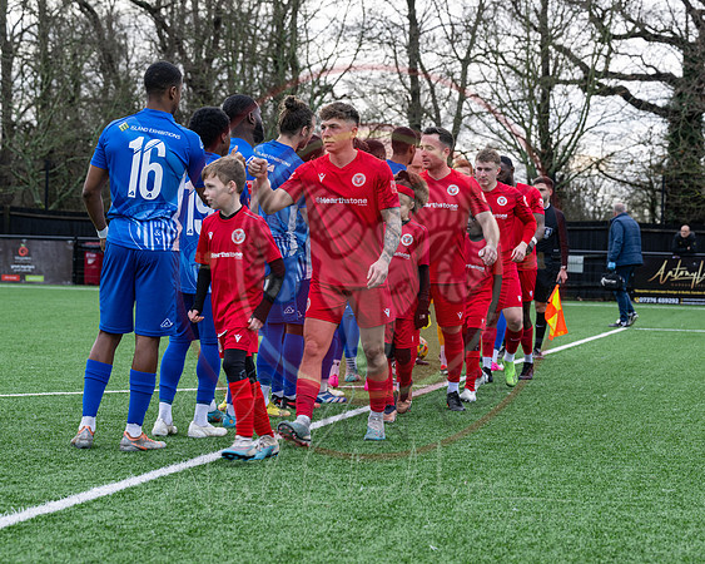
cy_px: 282
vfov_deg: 16.8
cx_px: 383
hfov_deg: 21.0
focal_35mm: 91
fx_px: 1903
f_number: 5
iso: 250
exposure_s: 1/250
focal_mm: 81
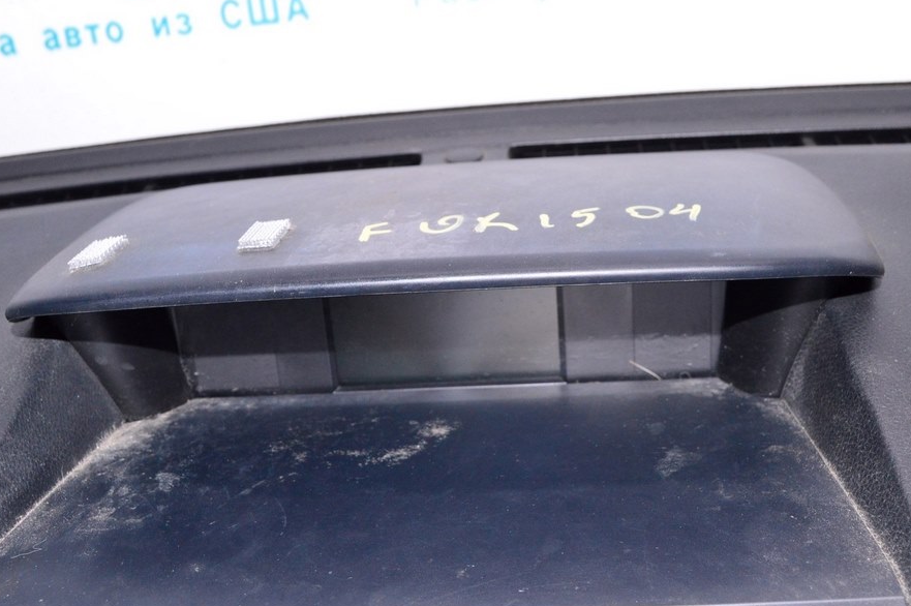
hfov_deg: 44.9
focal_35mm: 44
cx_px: 437
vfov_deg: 30.7
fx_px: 1102
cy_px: 336
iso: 1600
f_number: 8
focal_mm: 25
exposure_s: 1/200
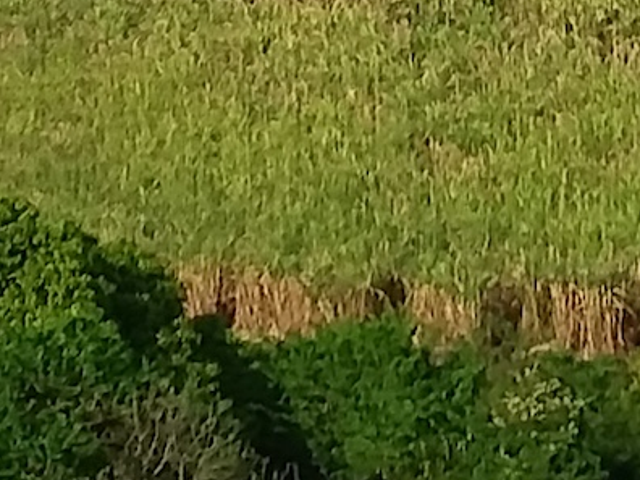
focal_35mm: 106
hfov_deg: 18.3
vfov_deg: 13.5
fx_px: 1960
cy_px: -137
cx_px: 559
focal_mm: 2.91
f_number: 1.9
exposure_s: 1/1554
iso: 40
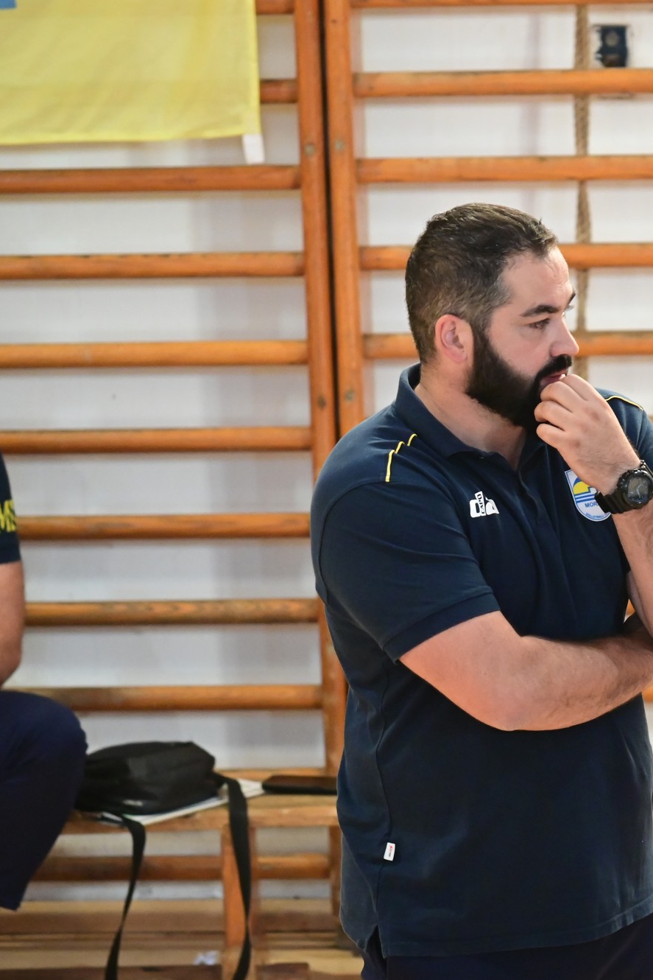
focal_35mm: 451
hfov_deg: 3.0
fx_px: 12267
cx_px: 562
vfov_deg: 4.6
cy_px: 490
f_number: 4
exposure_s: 1/200
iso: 3200
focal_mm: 200
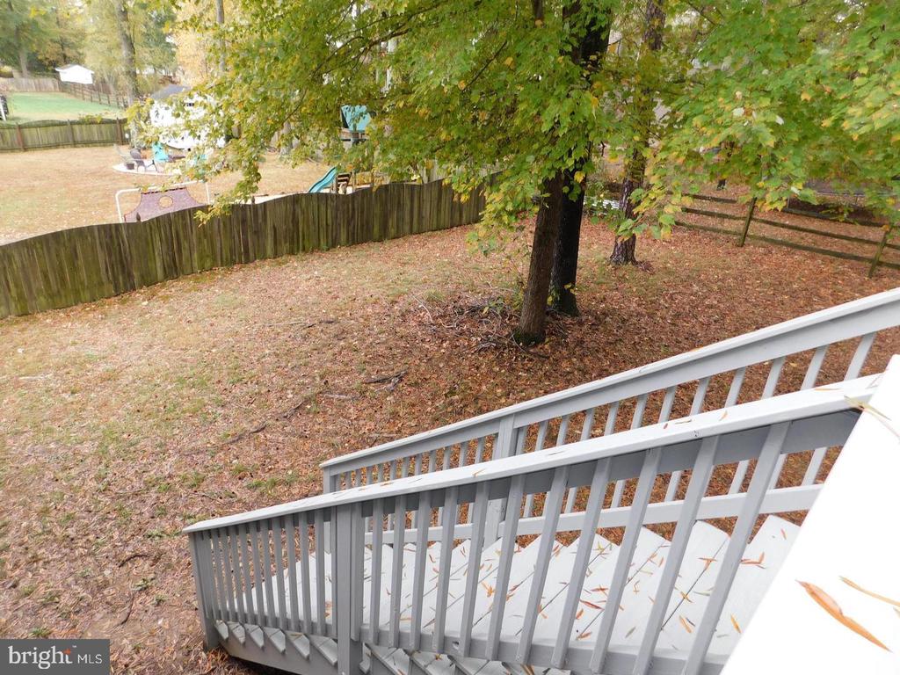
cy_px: 338
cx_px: 450
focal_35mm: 23
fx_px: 598
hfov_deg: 73.9
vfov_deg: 58.9
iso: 125
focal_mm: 4
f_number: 3
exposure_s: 1/40
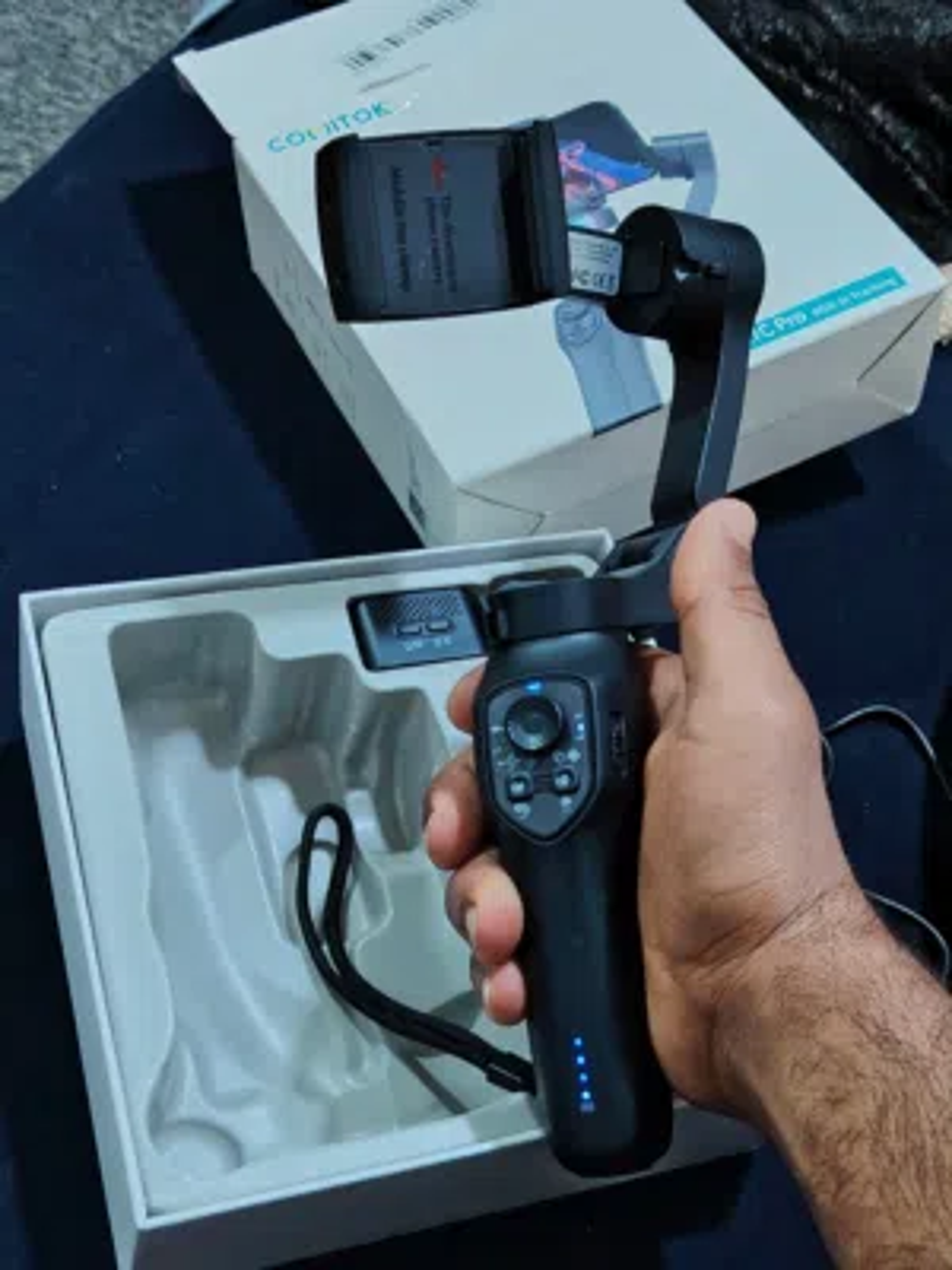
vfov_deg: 39.7
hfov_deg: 30.3
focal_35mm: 48
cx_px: 476
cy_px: 635
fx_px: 1760
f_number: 1.75
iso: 594
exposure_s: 1/25
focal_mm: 5.25
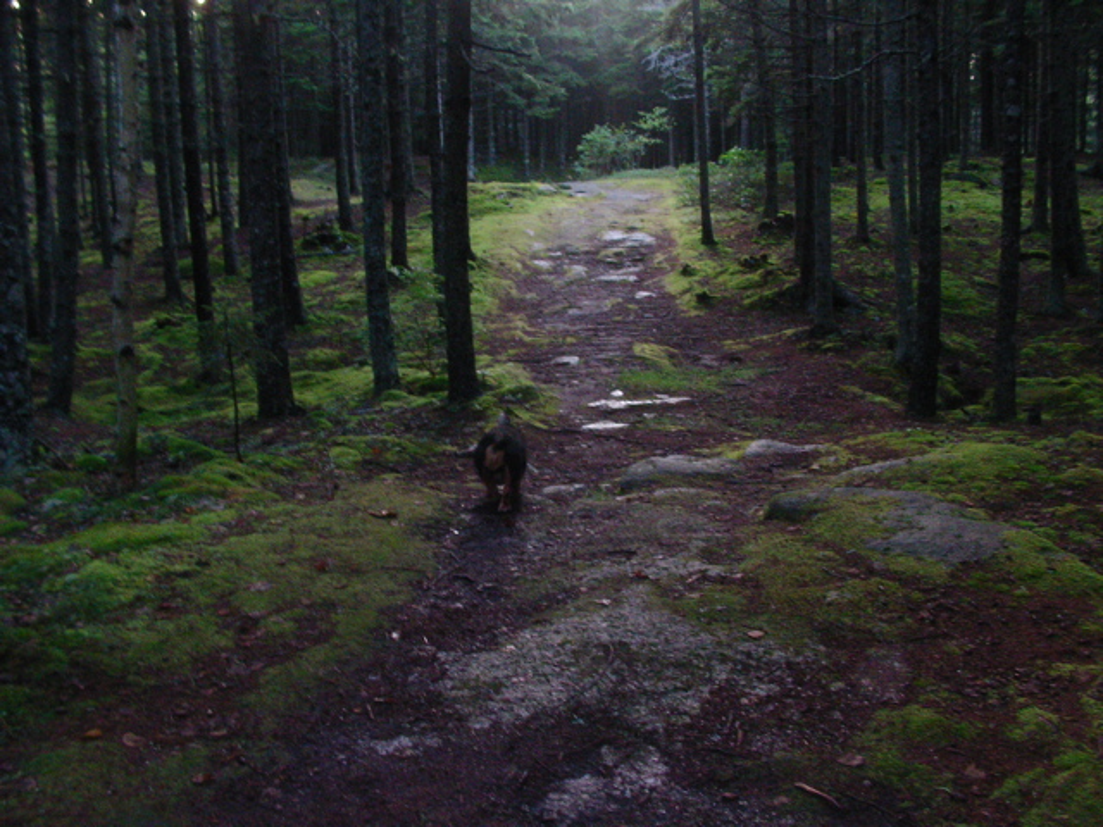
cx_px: 552
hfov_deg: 49.0
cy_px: 414
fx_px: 1211
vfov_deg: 37.7
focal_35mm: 38
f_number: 3.5
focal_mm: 5.8
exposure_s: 1/30
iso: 200
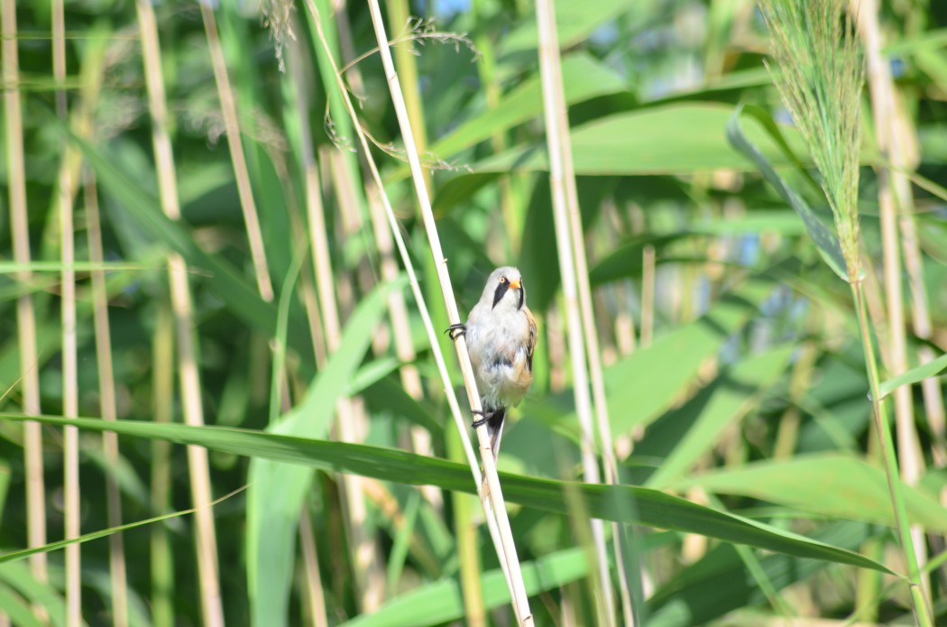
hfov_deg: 4.6
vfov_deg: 3.0
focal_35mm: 450
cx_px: 474
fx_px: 11811
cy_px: 314
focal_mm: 300
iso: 250
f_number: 5.6
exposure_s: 1/640
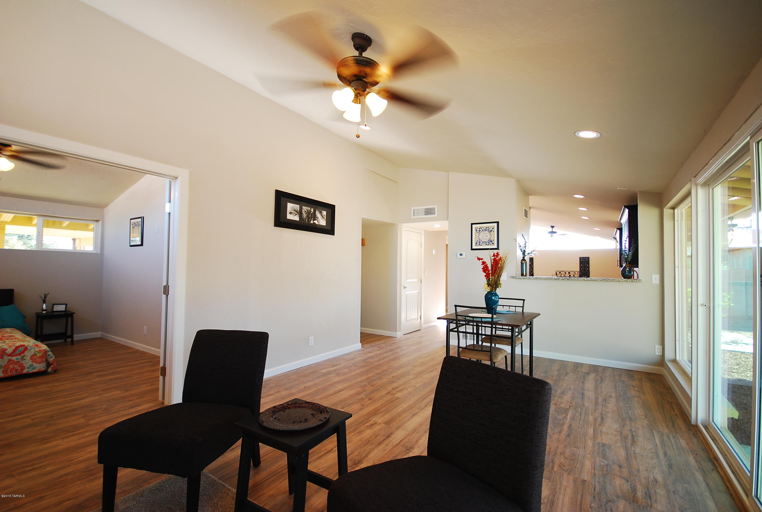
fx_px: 318
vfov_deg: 77.6
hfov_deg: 100.3
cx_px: 381
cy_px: 256
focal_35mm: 15
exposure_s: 1/30
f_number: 4
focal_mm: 10
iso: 200
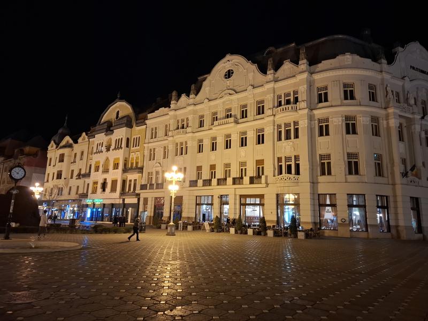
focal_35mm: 23
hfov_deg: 73.9
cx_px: 214
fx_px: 284
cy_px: 160
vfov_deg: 58.9
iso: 400
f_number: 1.8
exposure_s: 1/25
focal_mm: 5.54
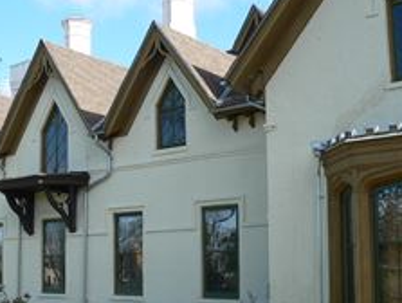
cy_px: 206
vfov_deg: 25.2
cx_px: 83
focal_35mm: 58
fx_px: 675
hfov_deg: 32.3
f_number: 4
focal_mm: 6
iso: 80
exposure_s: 1/250
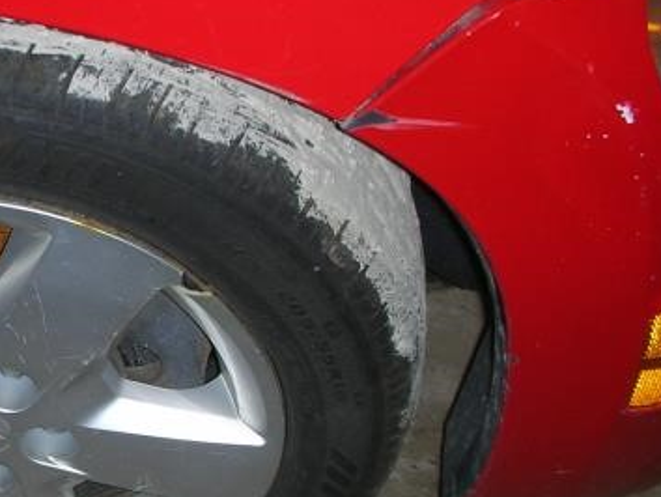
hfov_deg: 23.3
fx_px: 1510
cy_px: 295
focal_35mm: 79
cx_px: -47
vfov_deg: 18.7
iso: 58
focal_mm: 5.8
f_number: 3
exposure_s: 1/60.1
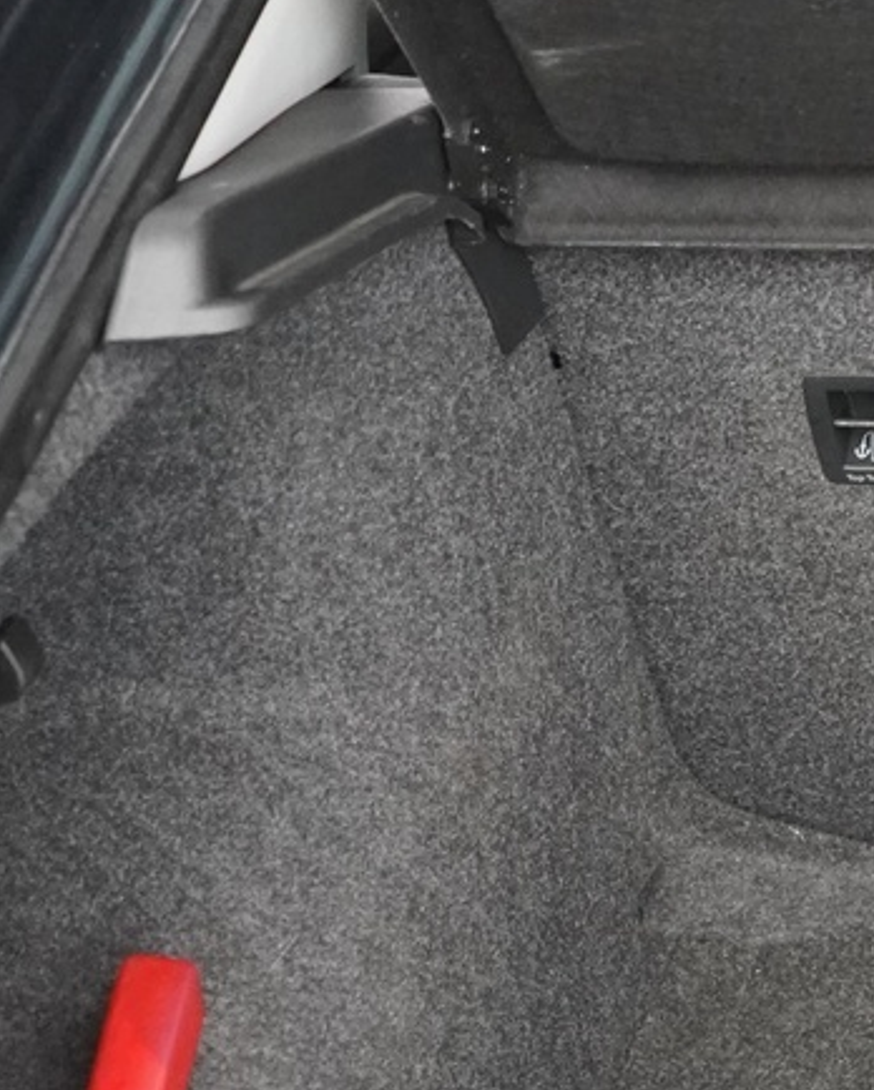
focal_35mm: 98
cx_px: 1467
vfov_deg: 19.4
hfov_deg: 14.3
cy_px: 799
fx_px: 3164
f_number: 3.5
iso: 5000
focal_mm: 28
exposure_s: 1/50
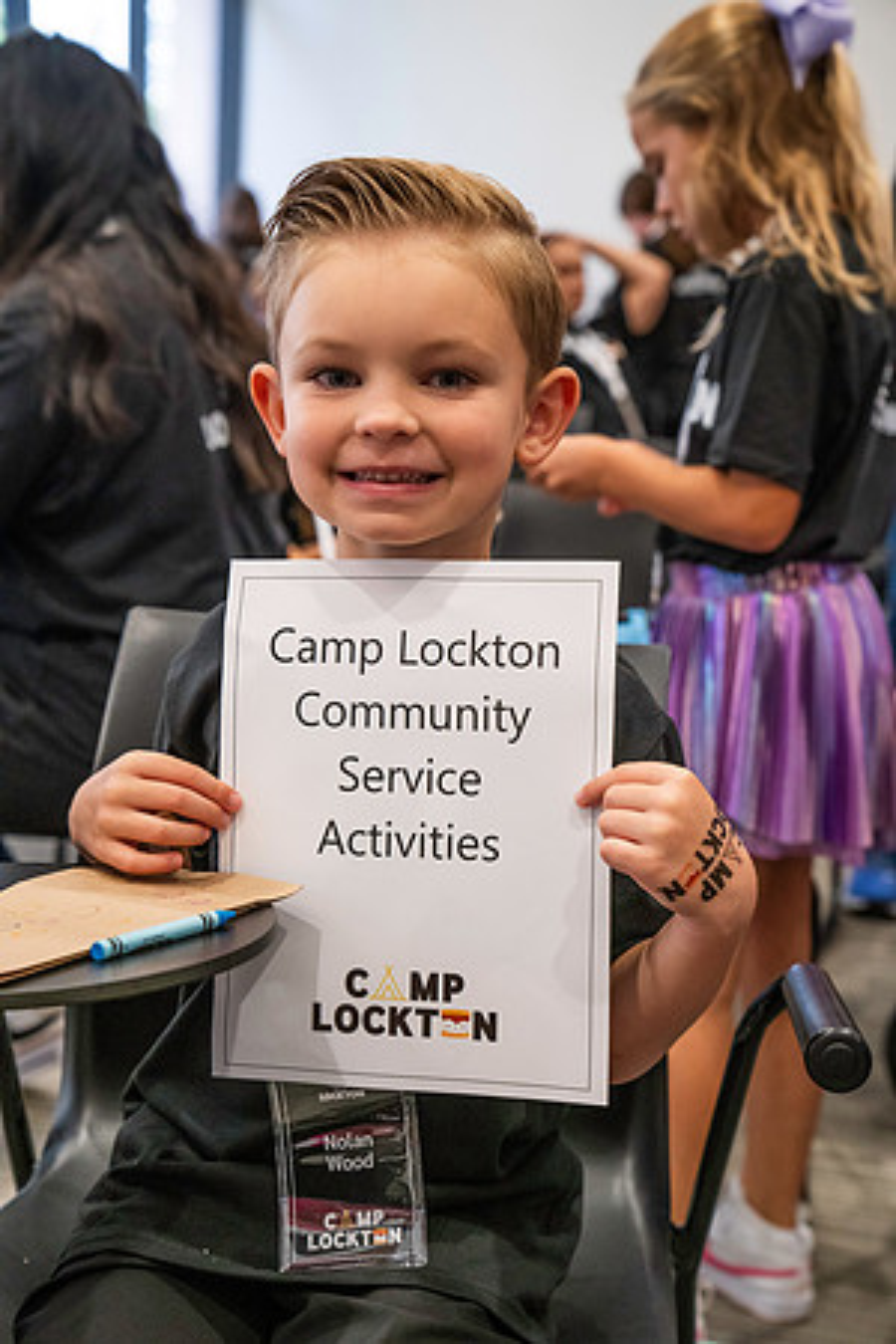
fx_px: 2165
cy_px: 672
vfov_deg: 34.5
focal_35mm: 58
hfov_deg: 23.4
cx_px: 448
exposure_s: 1/200
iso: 4000
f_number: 5
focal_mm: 58
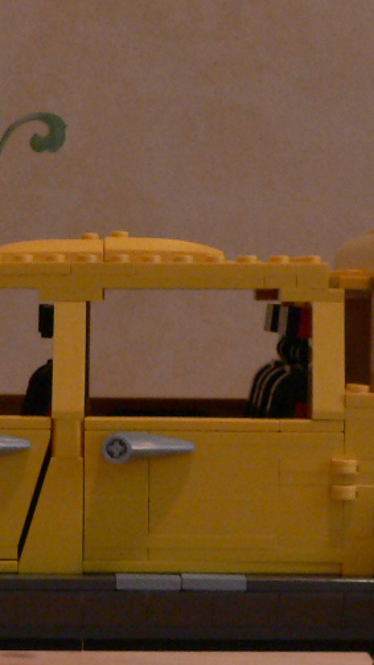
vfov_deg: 19.1
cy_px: 546
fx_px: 1957
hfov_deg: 10.9
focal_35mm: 111
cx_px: 130
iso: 200
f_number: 2.8
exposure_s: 1/4
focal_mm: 6.6
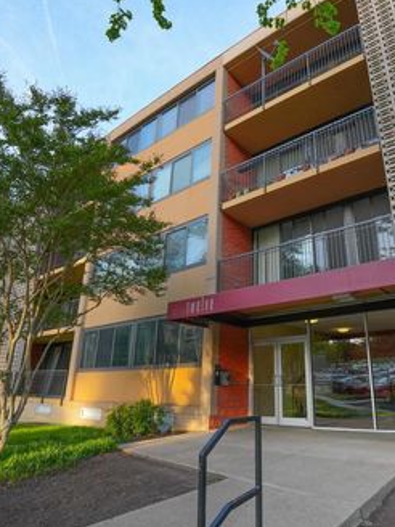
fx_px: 335
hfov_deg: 59.9
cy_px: 263
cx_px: 257
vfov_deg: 76.4
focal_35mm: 22
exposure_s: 1/250
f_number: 4.5
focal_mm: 10
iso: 250
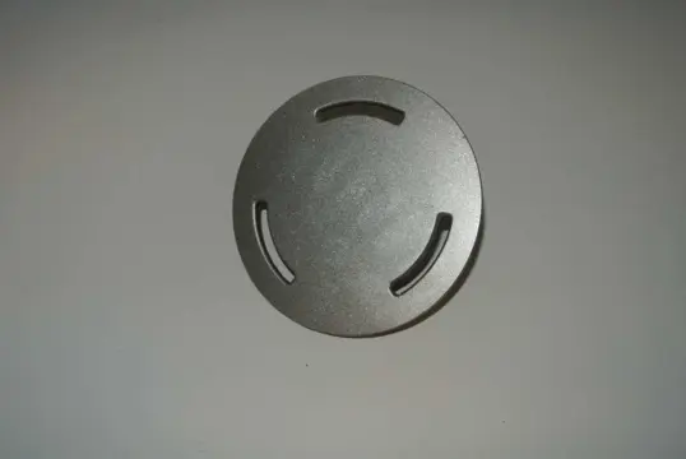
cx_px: 343
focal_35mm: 40
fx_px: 763
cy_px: 230
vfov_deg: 33.5
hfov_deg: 48.4
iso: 200
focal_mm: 15.1
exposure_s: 1/60
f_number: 4.2
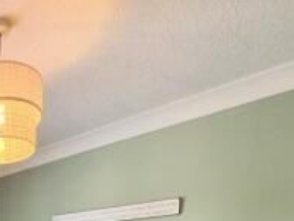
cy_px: 326
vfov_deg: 26.9
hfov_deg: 39.5
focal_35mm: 39
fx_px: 332
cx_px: -27
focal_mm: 2.2
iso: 100
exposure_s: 1/60
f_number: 2.2
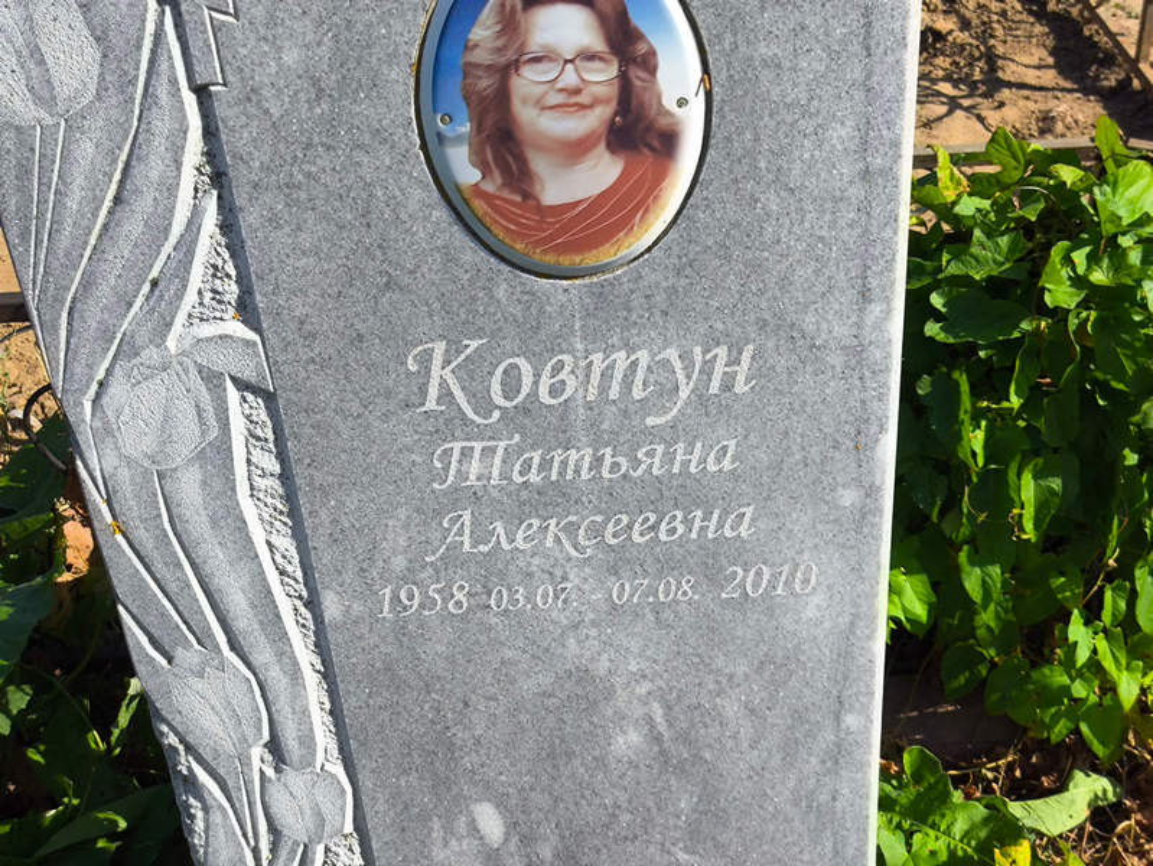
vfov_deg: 29.1
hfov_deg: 38.2
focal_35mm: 50
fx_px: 1666
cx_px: 576
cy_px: 433
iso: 50
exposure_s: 1/954
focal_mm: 4.71
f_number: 1.7
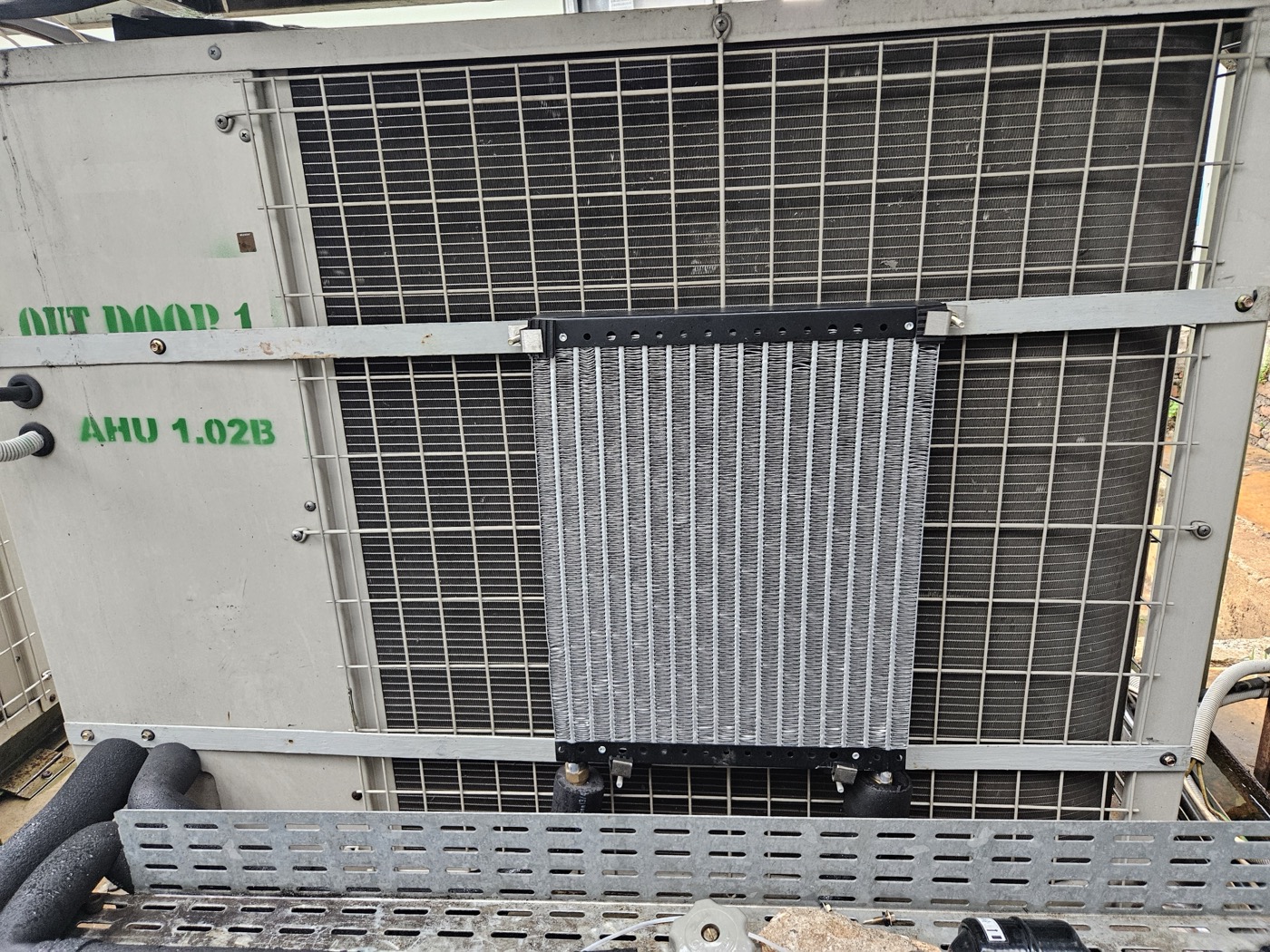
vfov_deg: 58.9
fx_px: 844
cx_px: 635
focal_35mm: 23
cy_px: 476
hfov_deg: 73.9
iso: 640
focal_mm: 5.4
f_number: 1.8
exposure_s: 1/100
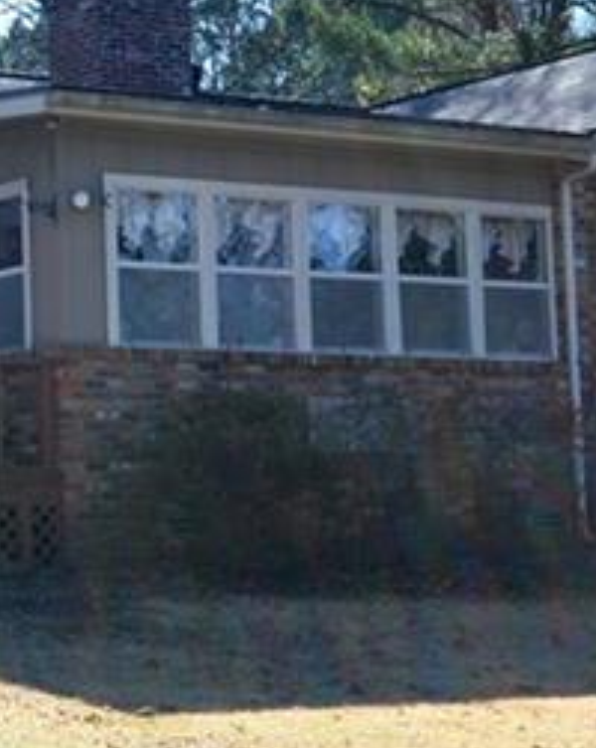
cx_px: -60
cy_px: 364
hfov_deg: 13.1
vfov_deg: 16.7
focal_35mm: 115
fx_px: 2542
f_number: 6.3
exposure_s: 1/160
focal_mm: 20
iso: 100
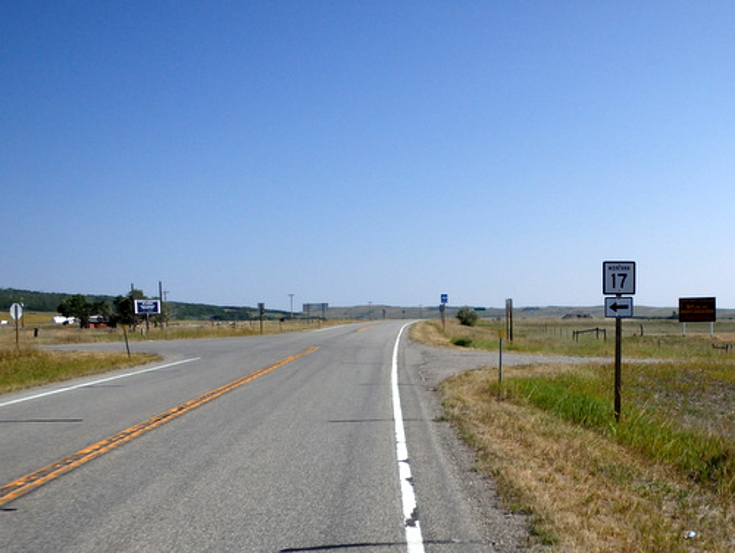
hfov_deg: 63.4
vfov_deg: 49.8
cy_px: 276
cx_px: 368
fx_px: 595
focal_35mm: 28
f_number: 11
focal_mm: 5
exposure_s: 1/200
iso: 125
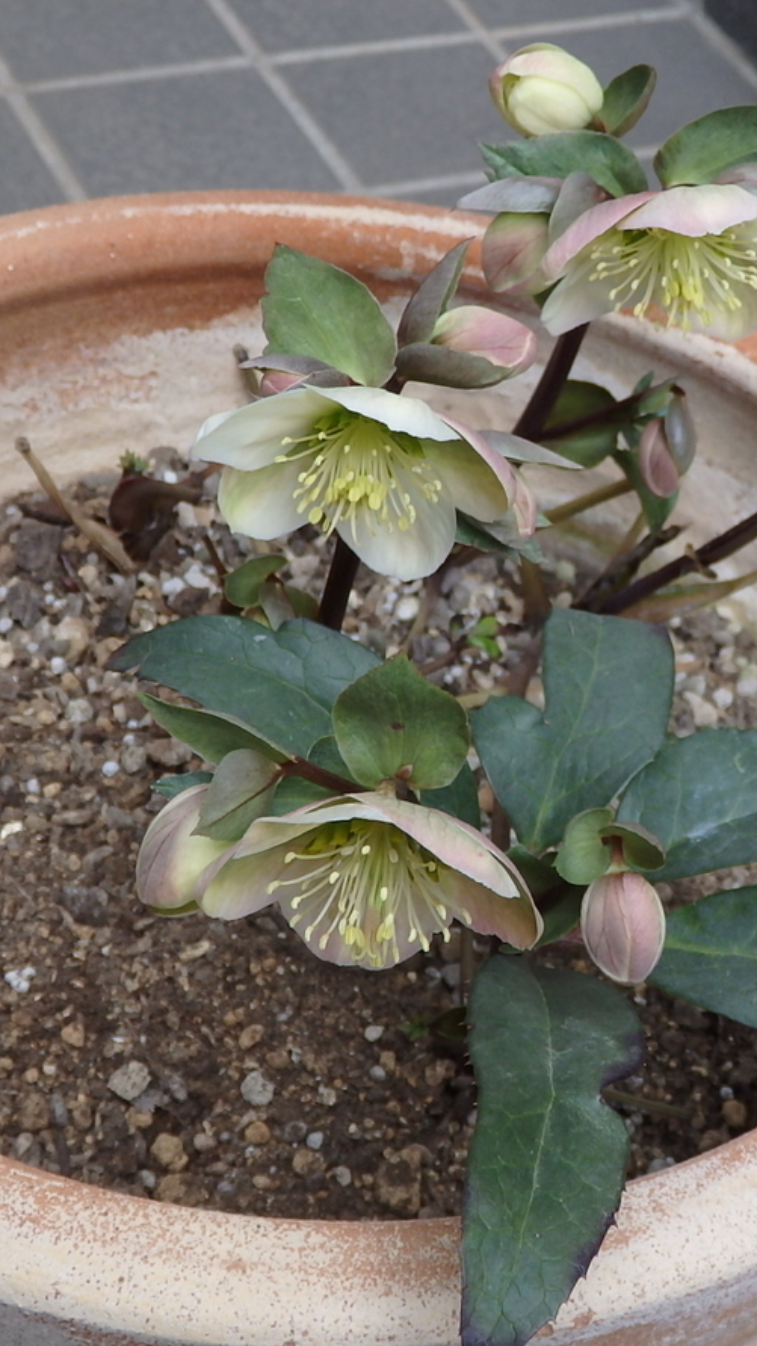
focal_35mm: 66
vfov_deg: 31.9
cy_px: 678
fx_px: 2356
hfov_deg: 17.9
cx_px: 721
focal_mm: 8
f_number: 3.8
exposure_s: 1/80
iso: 125
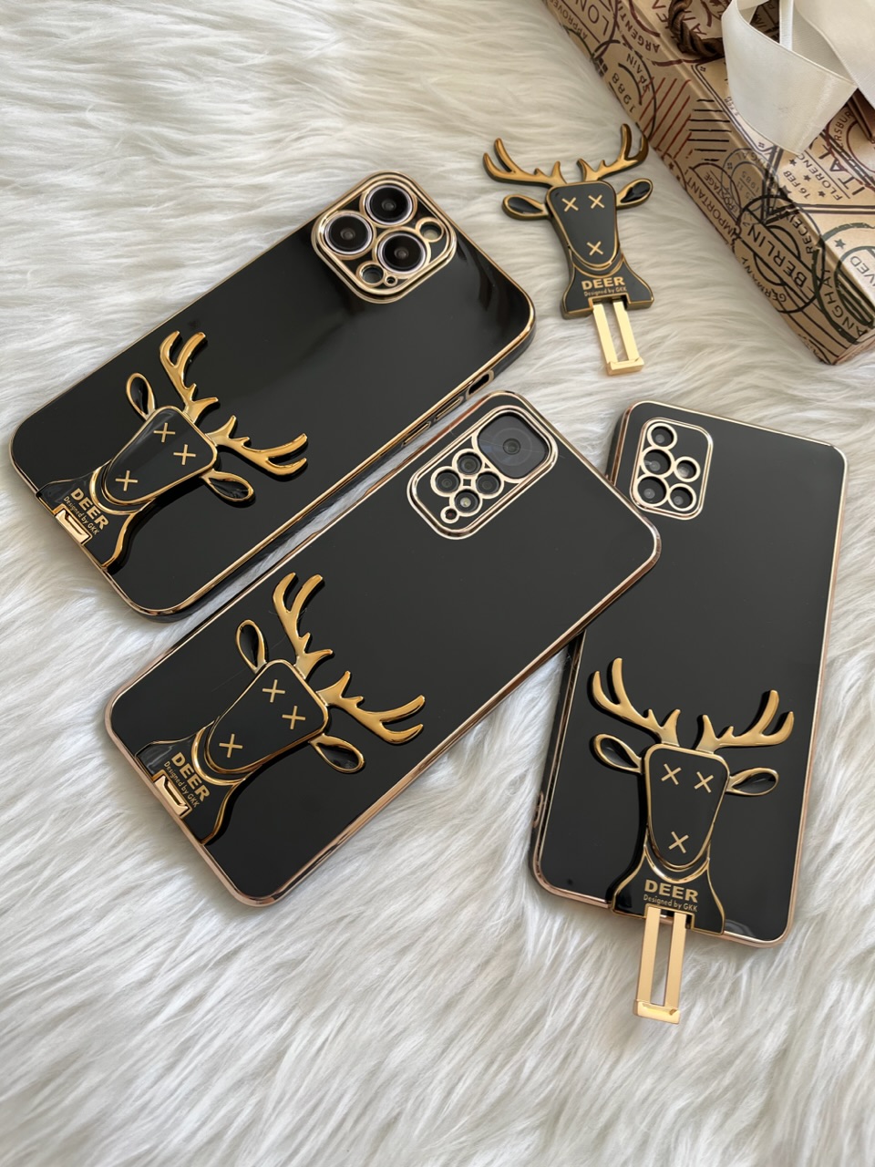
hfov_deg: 53.1
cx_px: 438
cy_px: 584
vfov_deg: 67.3
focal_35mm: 26
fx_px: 876
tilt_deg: -73.4
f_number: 1.6
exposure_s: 1/121
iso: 64
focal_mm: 5.1
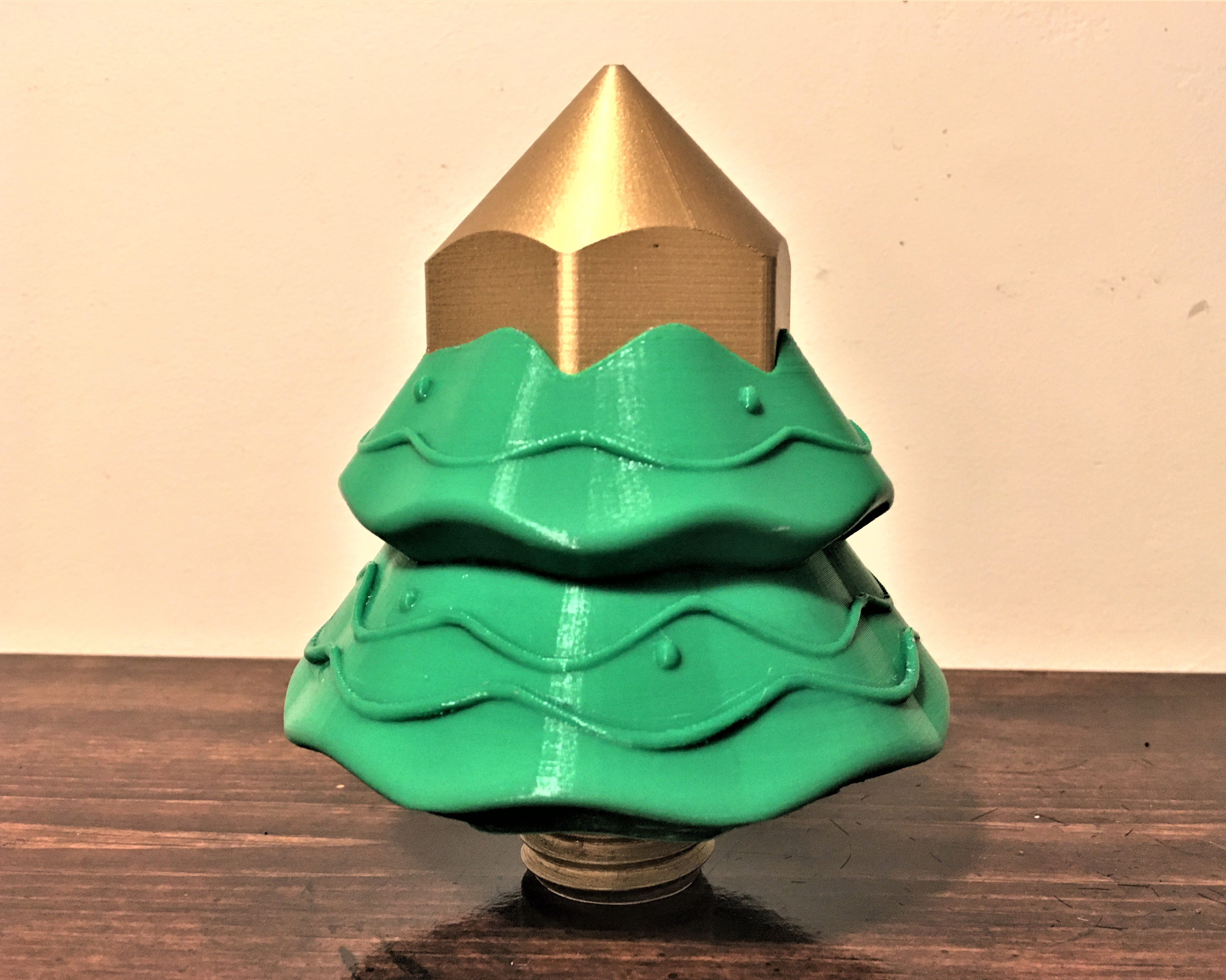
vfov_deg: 47.1
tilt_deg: -5.3
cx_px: 628
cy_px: 502
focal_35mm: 31
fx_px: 1125
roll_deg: -0.8
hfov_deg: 57.2
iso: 64
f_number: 2.2
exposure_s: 1/4
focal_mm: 4.15
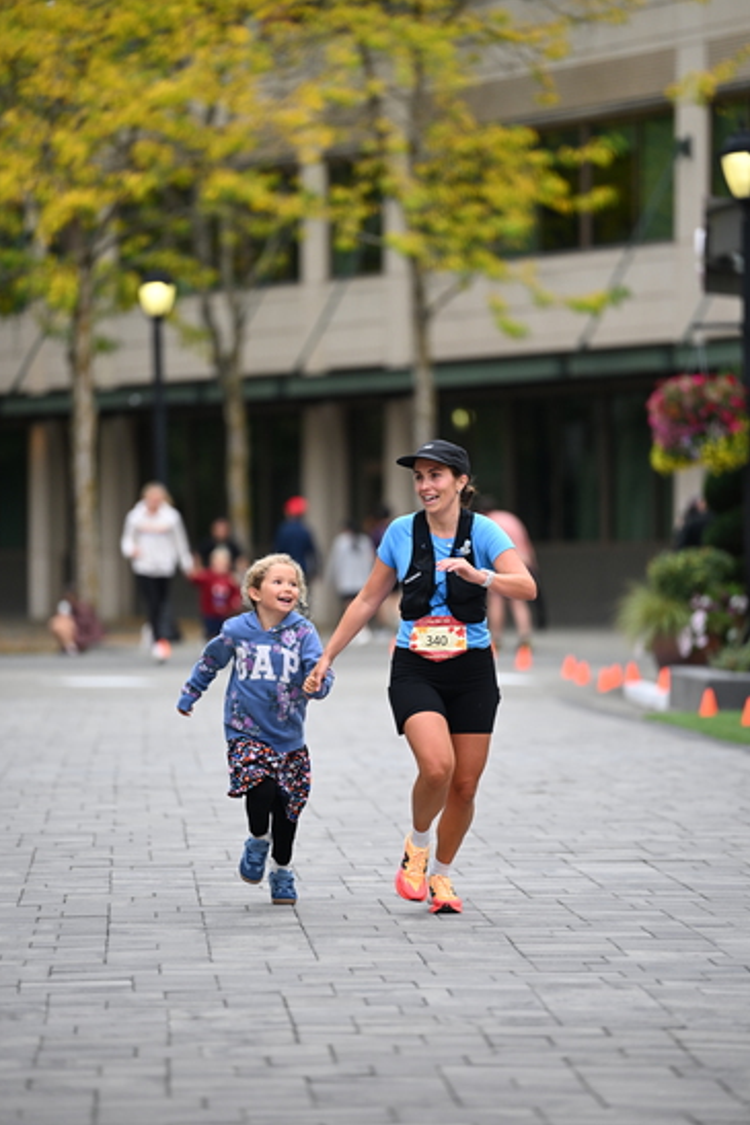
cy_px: 561
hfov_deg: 6.8
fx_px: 6277
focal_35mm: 201
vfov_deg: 10.2
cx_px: 375
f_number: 2.8
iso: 640
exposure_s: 1/2000
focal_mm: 200
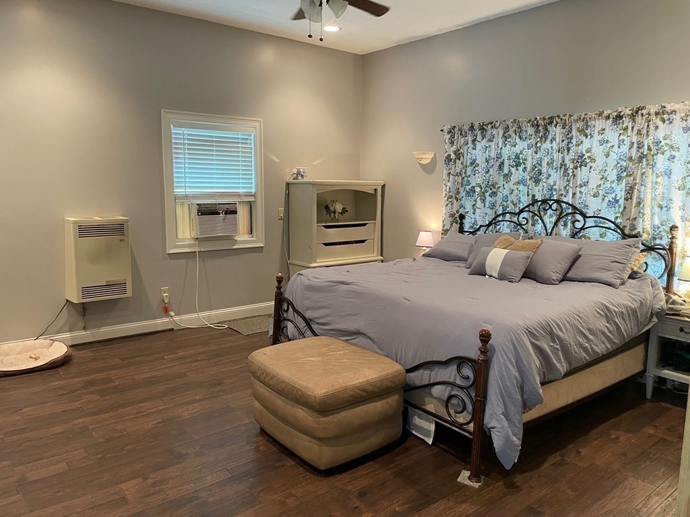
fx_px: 518
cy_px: 258
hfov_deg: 67.3
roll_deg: -0.6
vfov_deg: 53.1
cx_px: 345
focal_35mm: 26
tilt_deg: -8.8
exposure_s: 1/60
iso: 400
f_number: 1.6
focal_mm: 4.2
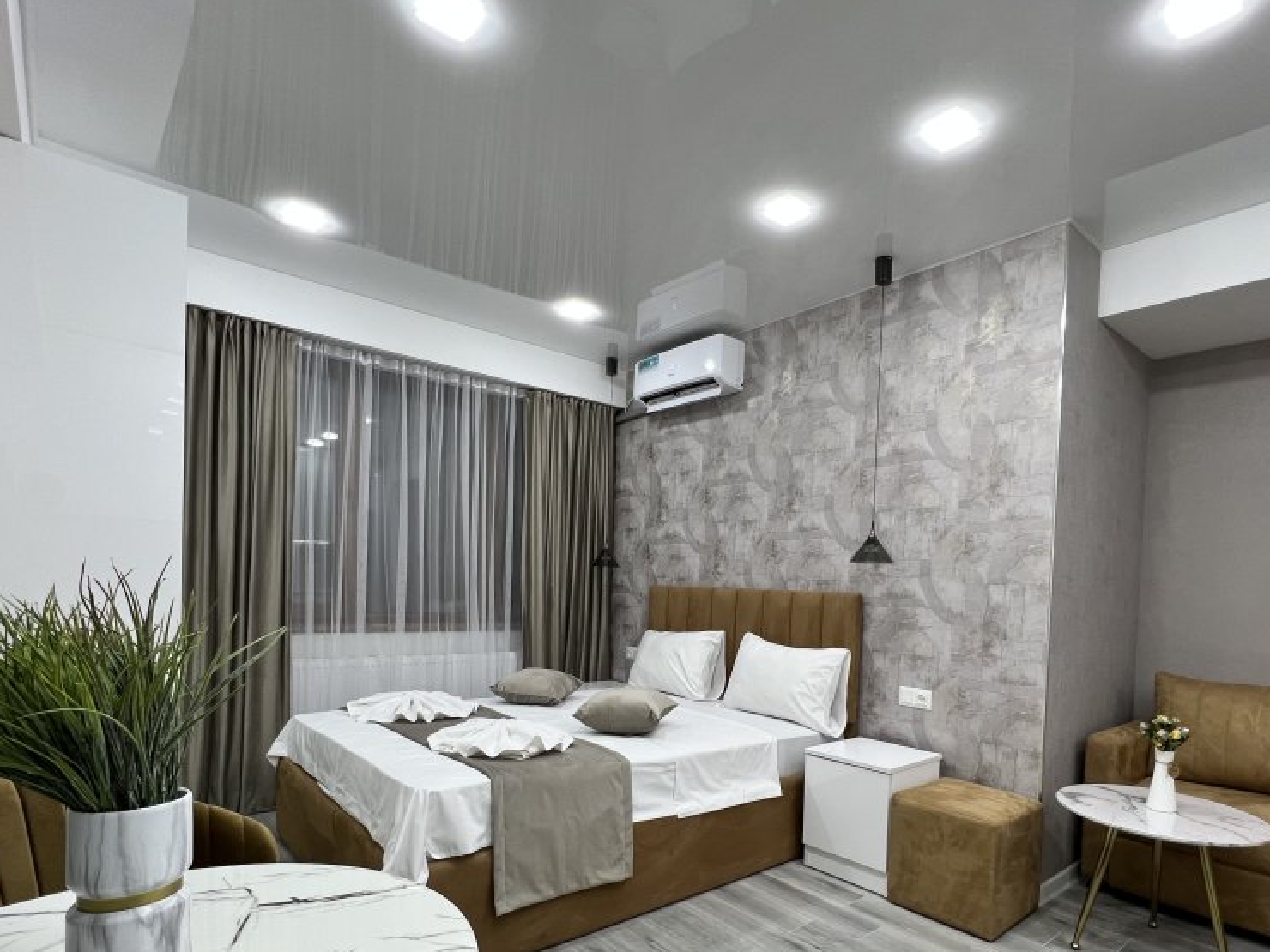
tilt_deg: -2.0
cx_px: 698
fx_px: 660
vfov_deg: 70.1
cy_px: 611
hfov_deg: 87.5
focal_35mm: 18
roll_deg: -2.1
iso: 80
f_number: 1.8
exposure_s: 1/100
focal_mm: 1.57
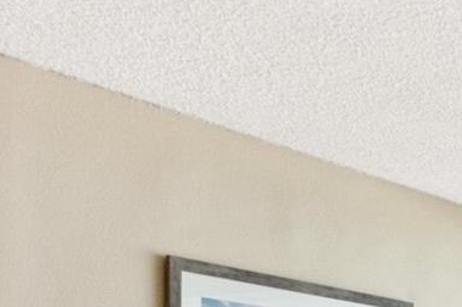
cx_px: 786
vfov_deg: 16.5
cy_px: 440
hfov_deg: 20.5
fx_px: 974
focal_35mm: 76
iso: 200
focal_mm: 12
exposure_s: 1/50
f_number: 8
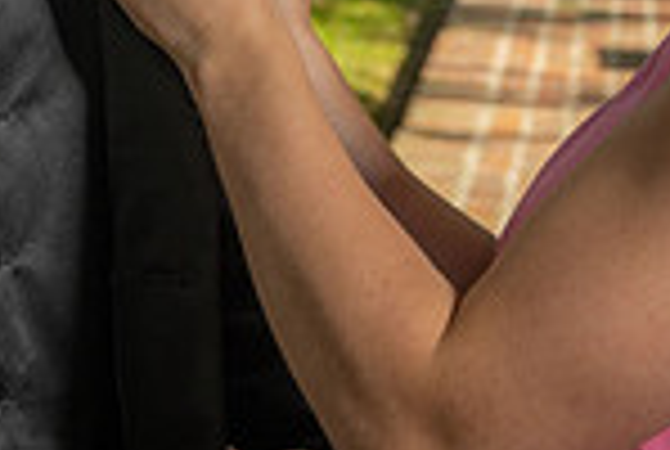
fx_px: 3040
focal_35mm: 163
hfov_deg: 12.4
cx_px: -27
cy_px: -155
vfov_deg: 8.3
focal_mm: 42
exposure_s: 1/160
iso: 100
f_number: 5.6
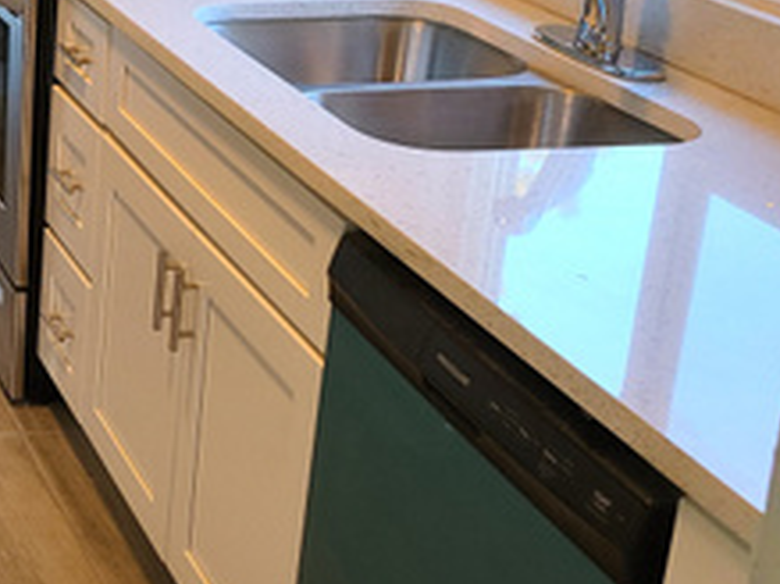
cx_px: -324
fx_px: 1712
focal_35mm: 76
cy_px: 203
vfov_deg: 19.3
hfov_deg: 22.1
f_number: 1.8
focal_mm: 5.4
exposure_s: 1/59
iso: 200
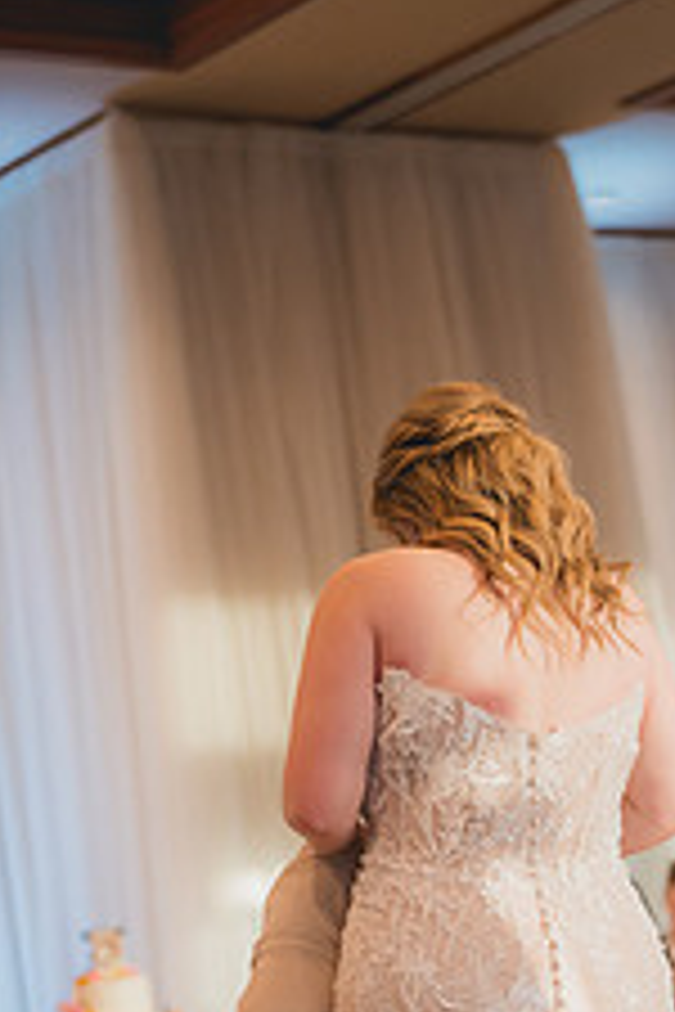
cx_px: 634
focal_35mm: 100
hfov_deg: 13.5
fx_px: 2812
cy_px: 954
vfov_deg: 19.9
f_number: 1.8
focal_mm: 50
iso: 1250
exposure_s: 1/800
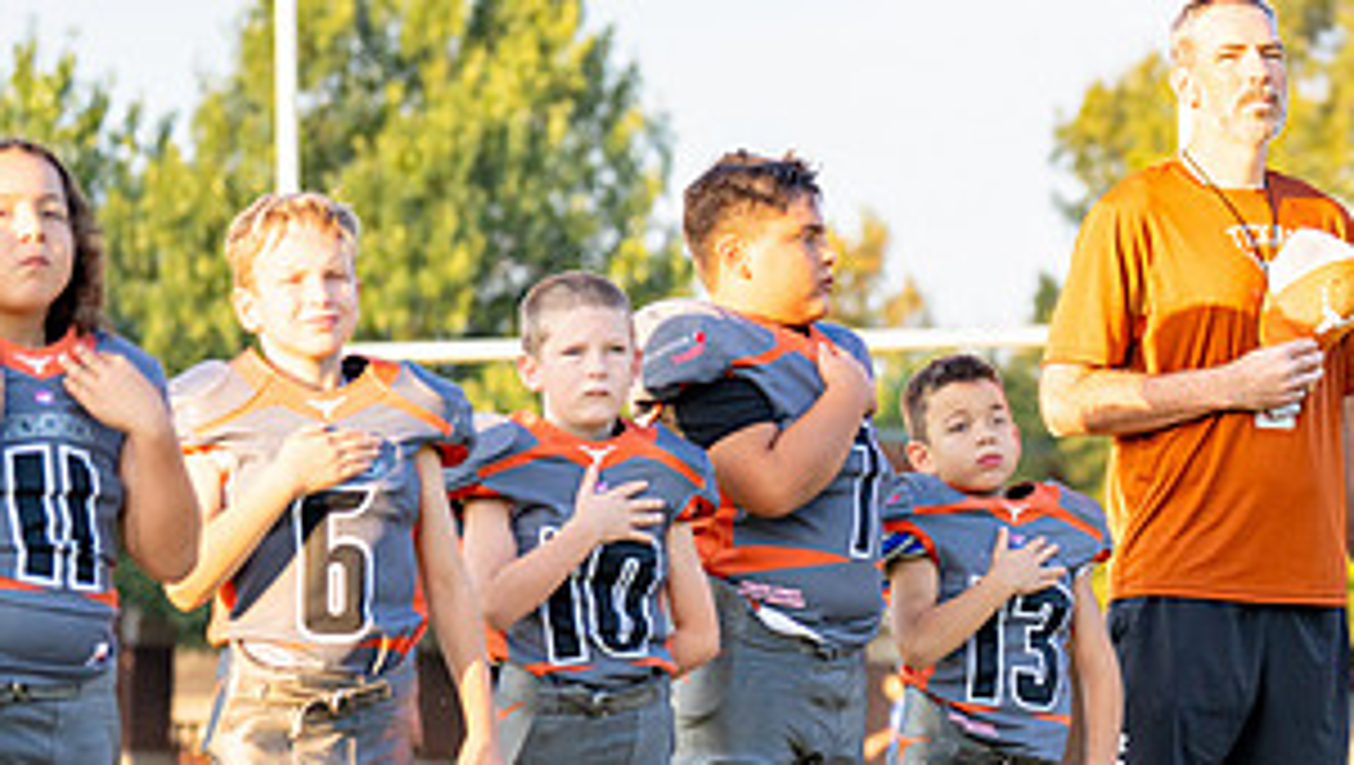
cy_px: 535
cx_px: 1203
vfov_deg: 6.9
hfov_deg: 12.1
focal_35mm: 176
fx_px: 6325
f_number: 2.8
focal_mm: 79
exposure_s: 1/1600
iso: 400
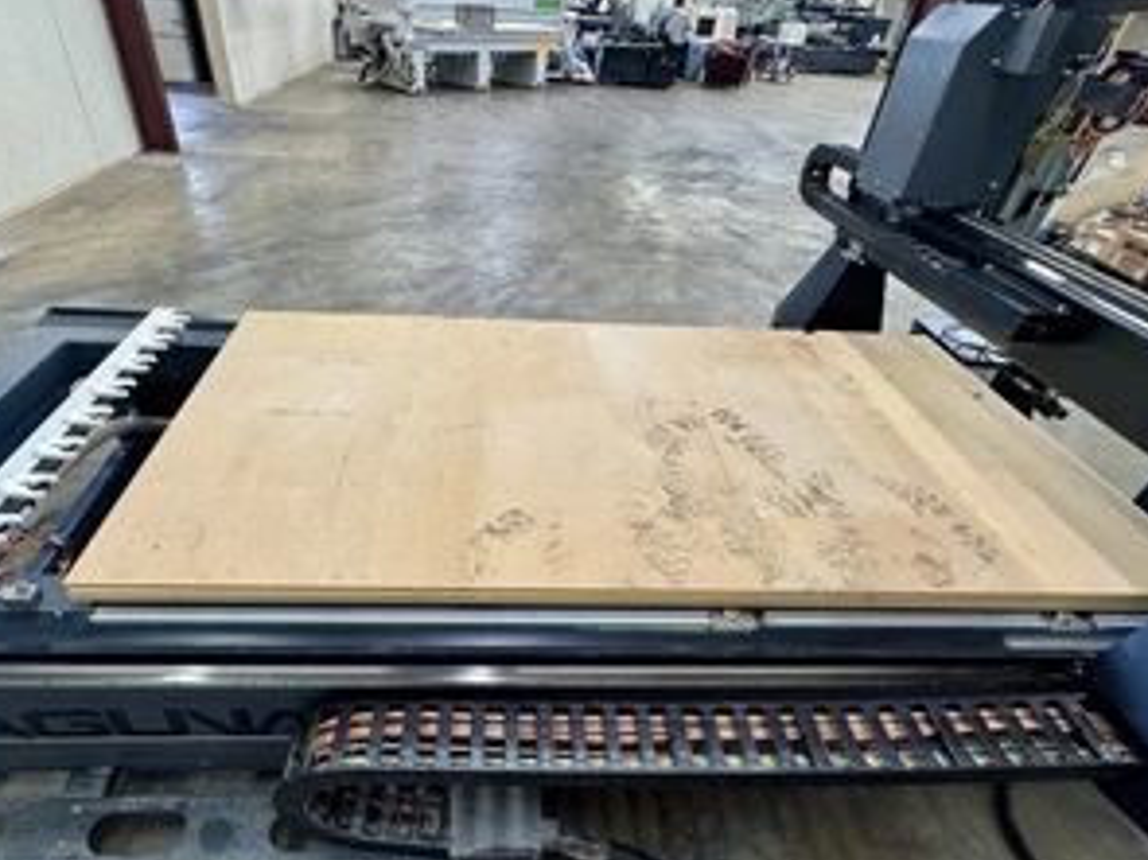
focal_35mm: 19
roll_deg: -4.8
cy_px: 479
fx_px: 630
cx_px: 506
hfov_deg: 84.3
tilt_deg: -38.8
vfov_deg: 68.4
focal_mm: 2.22
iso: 200
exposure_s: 1/120
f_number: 2.2
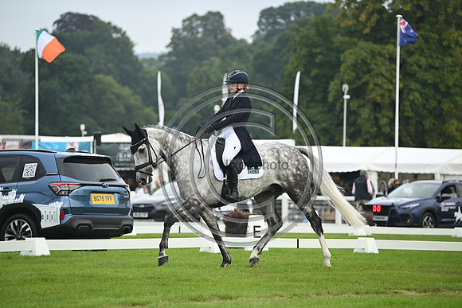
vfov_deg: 5.5
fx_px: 3209
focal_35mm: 250
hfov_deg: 8.2
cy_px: 154
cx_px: 231
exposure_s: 1/1250
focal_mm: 250
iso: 1000
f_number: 5
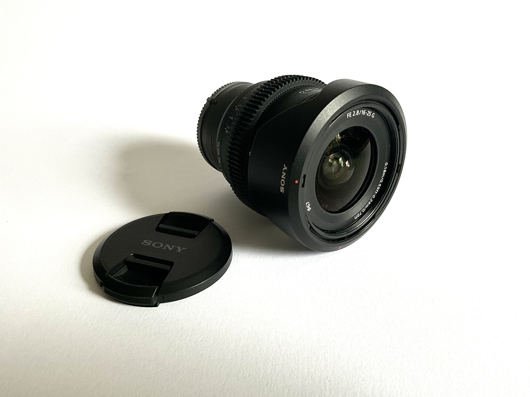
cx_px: 265
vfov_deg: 48.2
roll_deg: +0.1
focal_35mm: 29
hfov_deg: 61.7
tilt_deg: -30.0
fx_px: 444
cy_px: 198
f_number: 1.8
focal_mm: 3
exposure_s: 1/60
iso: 200
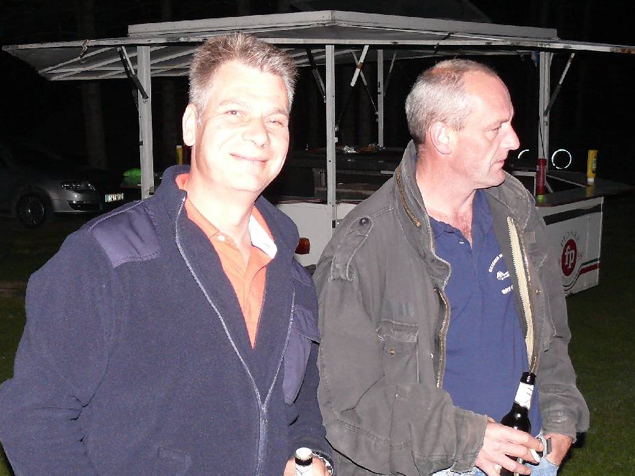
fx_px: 660
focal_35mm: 36
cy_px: 242
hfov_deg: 51.3
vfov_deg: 39.7
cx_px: 312
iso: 250
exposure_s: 1/30
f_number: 2.8
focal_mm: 7.4
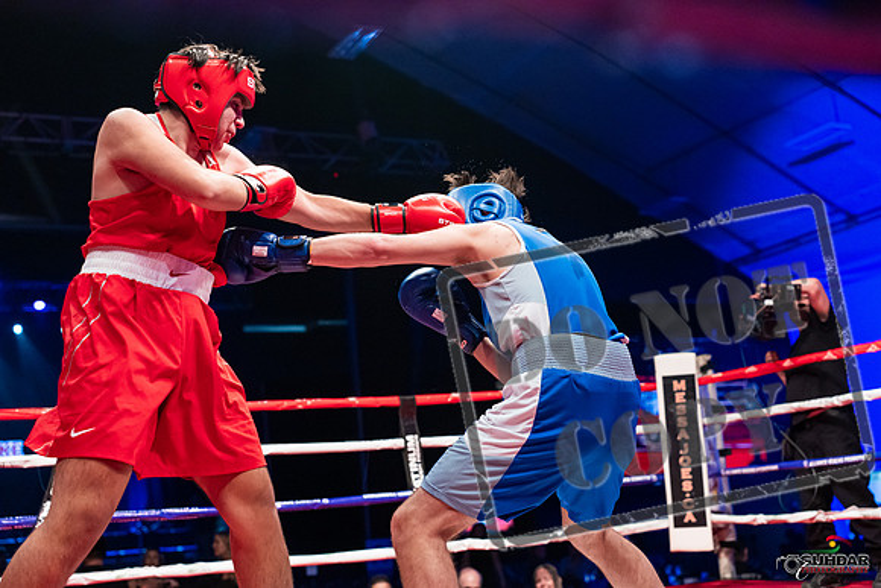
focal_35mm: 50
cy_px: 294
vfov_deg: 27.0
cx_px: 440
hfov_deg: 39.6
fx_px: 1224
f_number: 2.8
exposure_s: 1/1000
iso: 4000
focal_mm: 50
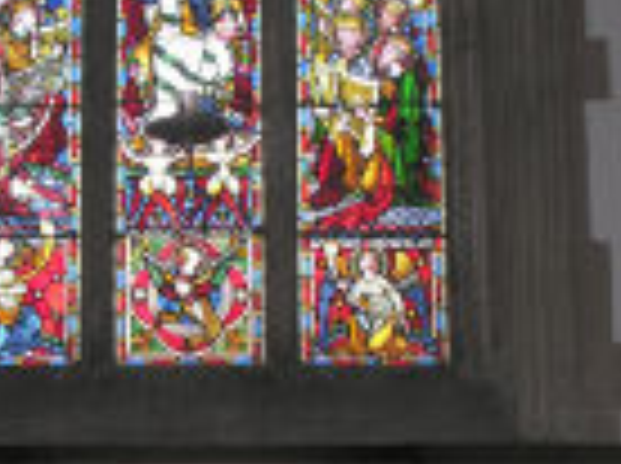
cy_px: 327
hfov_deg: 16.8
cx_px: 180
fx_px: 2095
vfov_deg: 12.6
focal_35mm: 117
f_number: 2.8
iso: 50
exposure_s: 1/60.1
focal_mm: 8.9
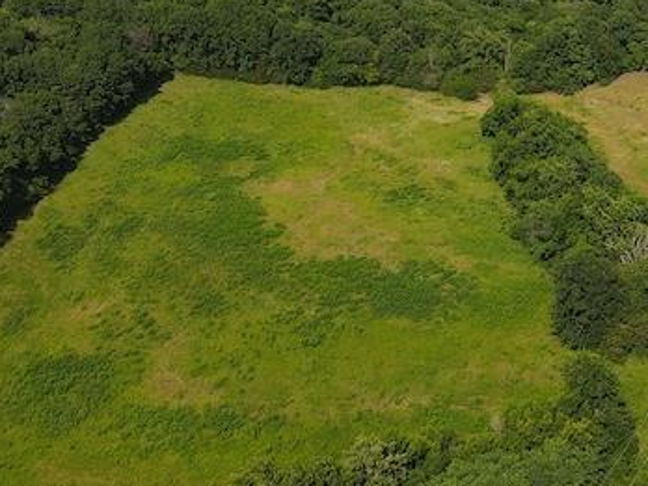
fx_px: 1292
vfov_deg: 19.9
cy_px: -114
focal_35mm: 69
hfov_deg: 26.8
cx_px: 628
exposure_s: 1/50
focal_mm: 4.5
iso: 100
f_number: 2.8
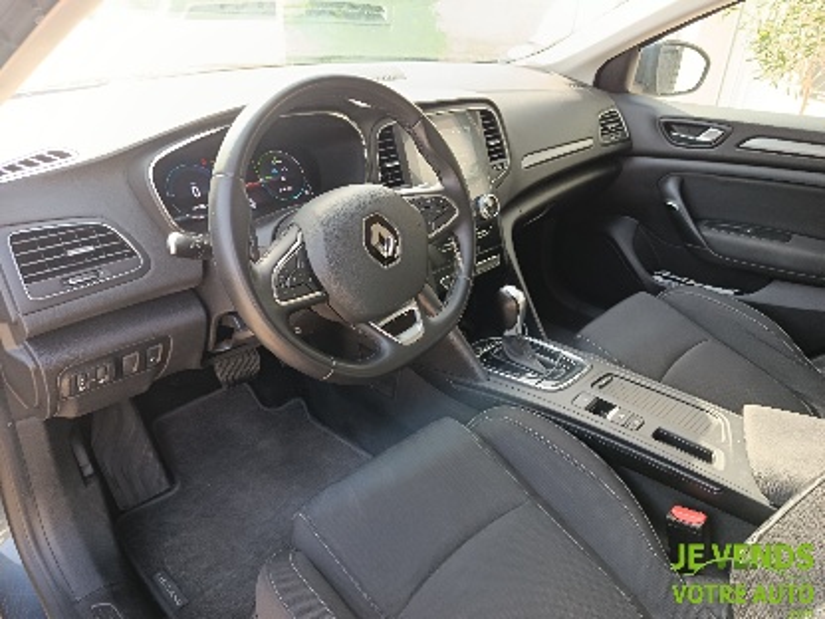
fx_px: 572
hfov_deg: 71.6
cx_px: 412
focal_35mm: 24
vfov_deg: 56.8
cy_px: 310
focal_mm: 5.24
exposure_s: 1/100
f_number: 1.7
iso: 223
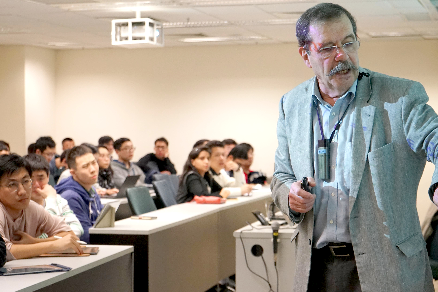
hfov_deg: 24.2
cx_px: 221
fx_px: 1022
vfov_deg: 16.3
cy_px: 148
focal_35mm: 84
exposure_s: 1/160
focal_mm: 70
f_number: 5.6
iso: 3200
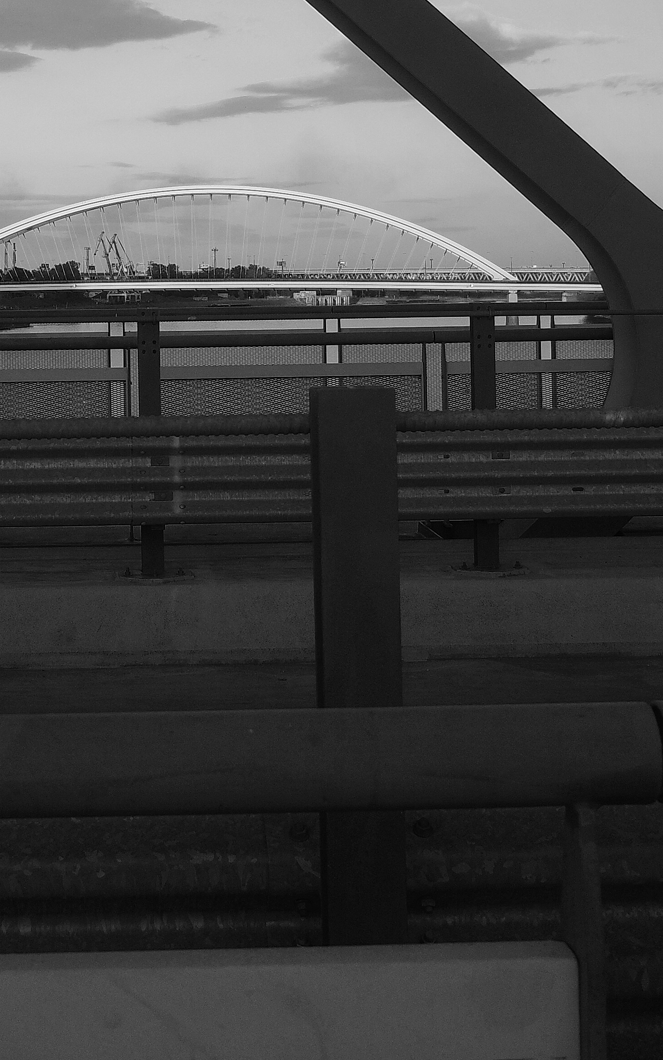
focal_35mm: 73
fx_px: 2110
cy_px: 181
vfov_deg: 27.5
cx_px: 99
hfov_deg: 17.7
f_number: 5.6
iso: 320
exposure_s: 1/250
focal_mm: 18.3
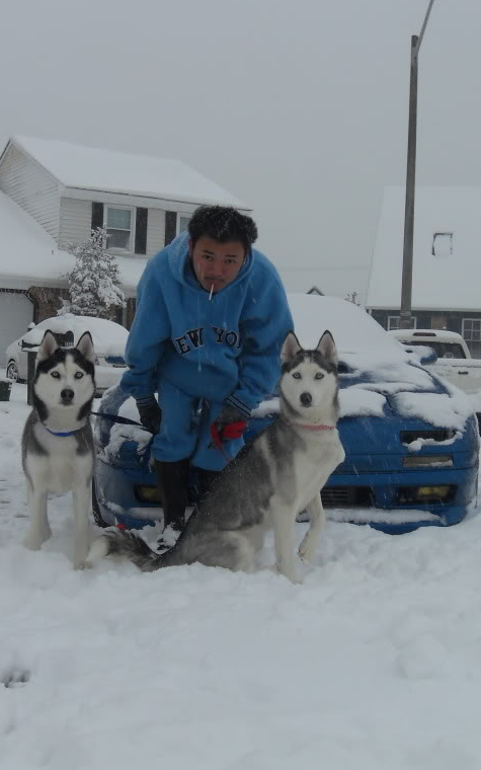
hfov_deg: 25.8
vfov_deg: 40.3
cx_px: 206
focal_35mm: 50
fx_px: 1049
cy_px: 385
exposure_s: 1/90
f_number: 8.2
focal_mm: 6.3
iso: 80
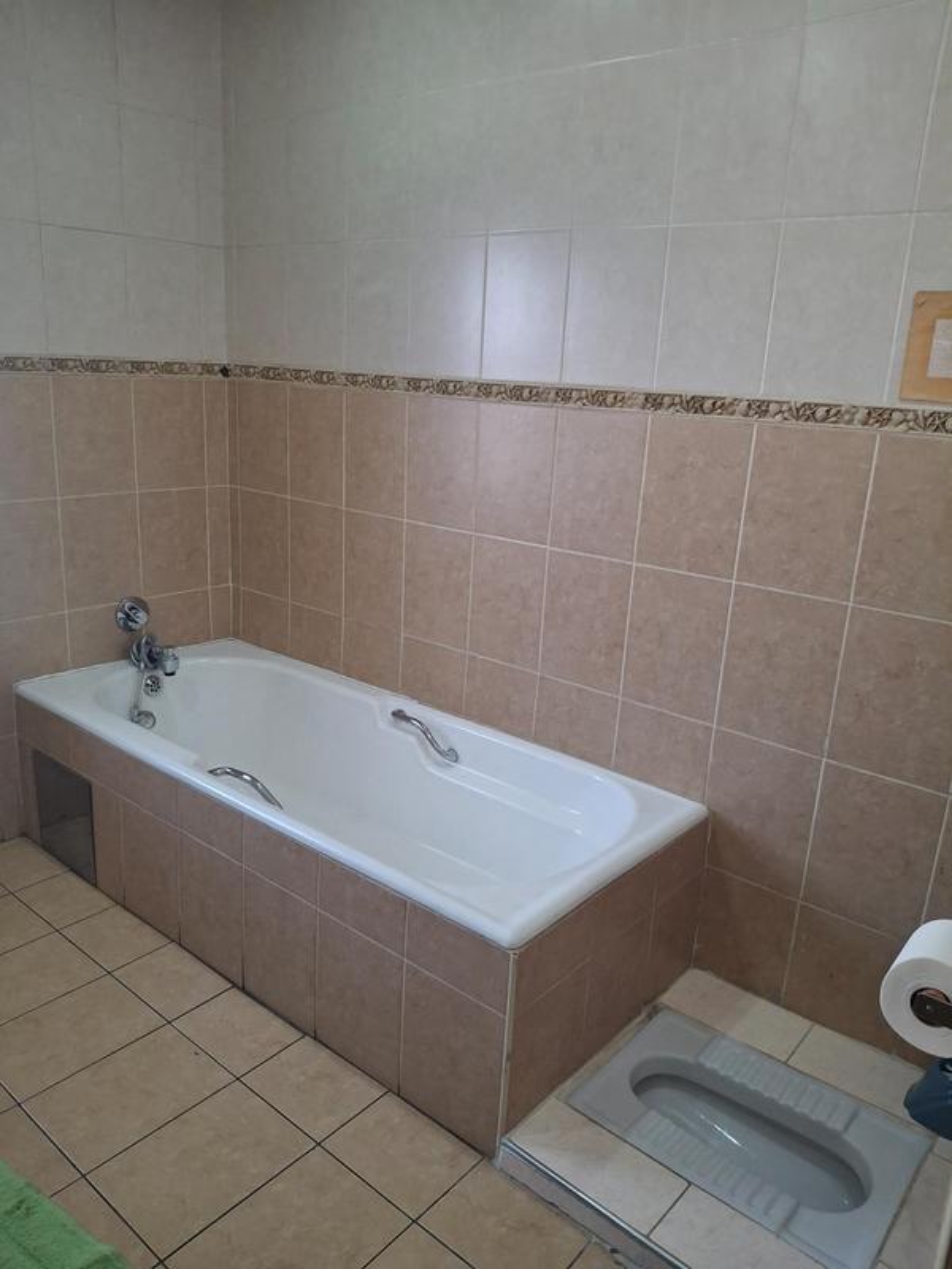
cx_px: 476
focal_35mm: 25
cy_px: 634
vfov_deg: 69.4
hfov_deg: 54.9
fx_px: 917
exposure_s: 1/100
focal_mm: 4.69
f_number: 1.8
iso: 250
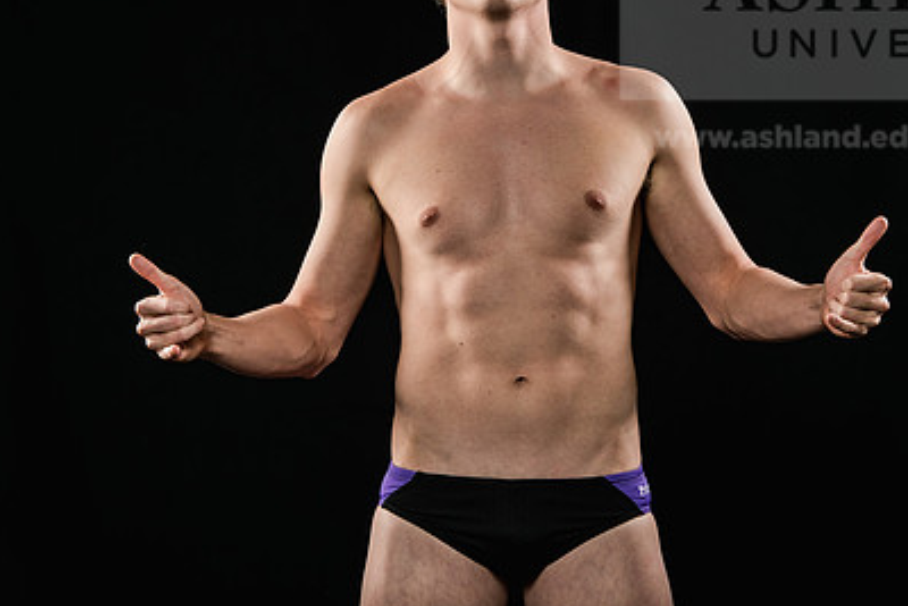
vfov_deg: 7.8
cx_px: 552
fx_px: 4466
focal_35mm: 177
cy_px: 185
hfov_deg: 11.6
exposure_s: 1/250
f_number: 6.3
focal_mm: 122
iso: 320
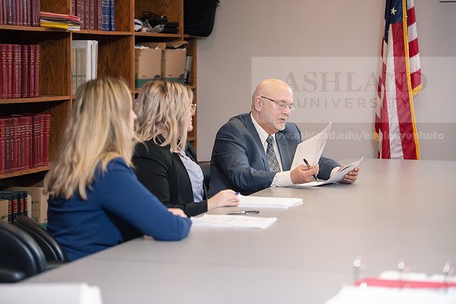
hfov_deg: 19.5
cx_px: 228
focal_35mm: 105
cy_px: 152
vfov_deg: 13.0
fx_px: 1330
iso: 1000
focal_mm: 105
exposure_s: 1/160
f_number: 3.2
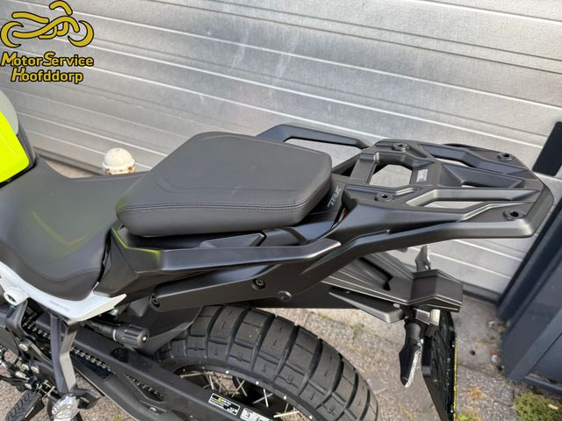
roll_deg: -5.0
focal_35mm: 24
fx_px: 390
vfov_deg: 56.8
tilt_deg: -36.1
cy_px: 210
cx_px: 281
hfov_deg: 71.6
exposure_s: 1/433
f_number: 1.78
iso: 80
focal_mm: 6.76
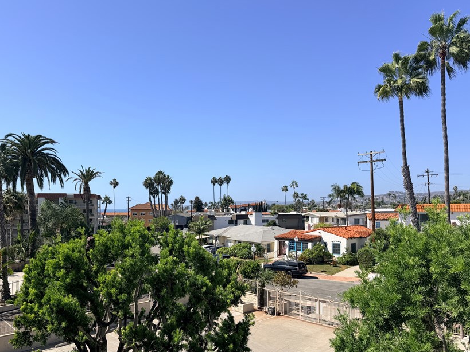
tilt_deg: -1.0
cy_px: 210
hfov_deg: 59.8
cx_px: 211
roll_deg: +0.5
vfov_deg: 46.5
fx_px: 407
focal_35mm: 30
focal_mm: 6.76
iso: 80
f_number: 1.78
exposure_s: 1/5714
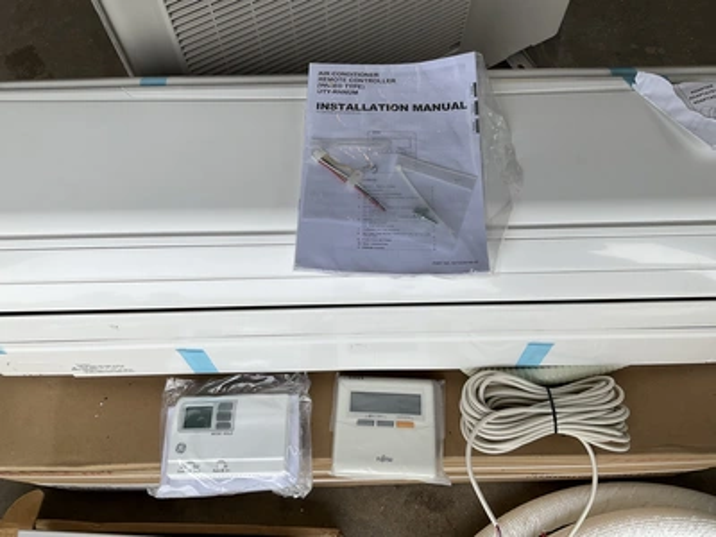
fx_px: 600
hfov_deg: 61.7
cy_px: 268
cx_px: 358
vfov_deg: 48.2
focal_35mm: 29
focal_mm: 3
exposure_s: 1/504
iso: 25
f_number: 1.8
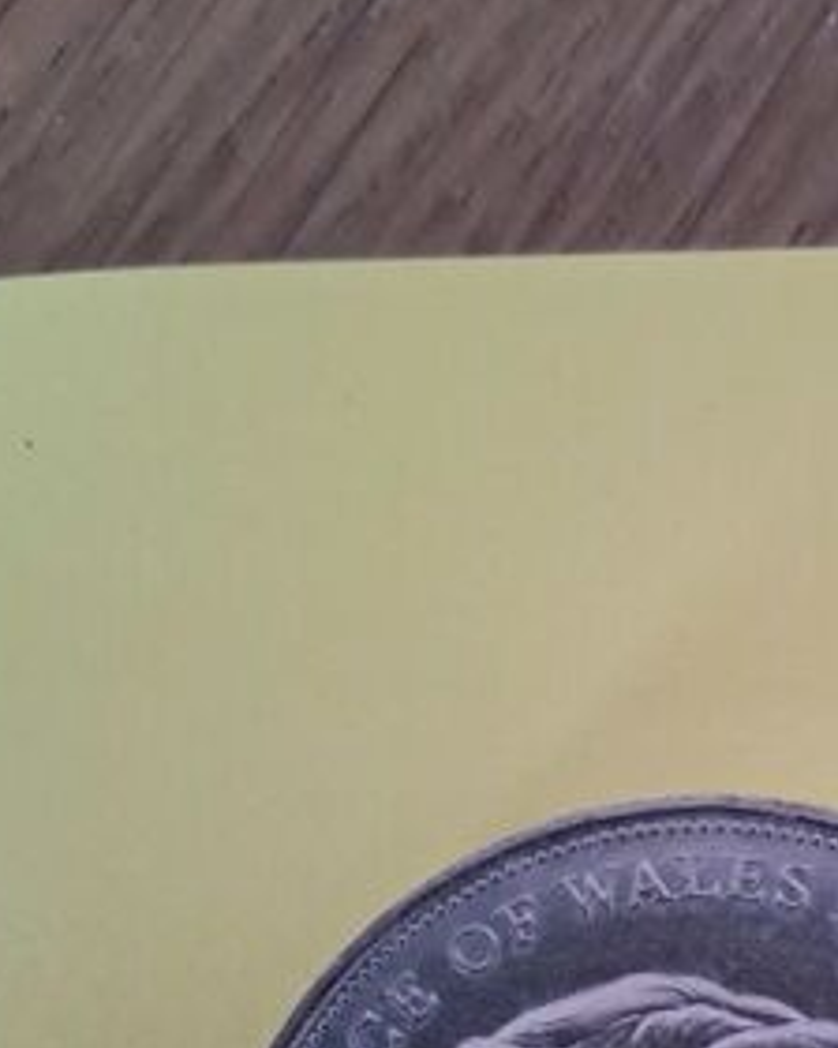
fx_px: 1798
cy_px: 1119
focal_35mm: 58
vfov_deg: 29.6
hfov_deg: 24.9
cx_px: 845
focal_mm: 3.98
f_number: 1.8
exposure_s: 1/33
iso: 400
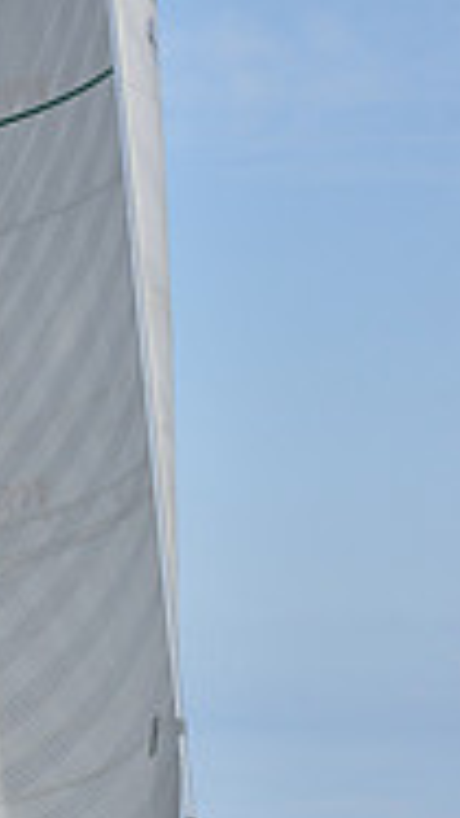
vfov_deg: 7.7
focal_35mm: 280
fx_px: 6080
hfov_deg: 4.2
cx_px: -793
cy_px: 842
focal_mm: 86
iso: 320
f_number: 9
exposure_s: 1/1000
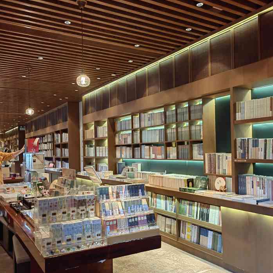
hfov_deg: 51.1
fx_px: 286
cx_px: 137
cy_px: 151
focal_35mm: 32
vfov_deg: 51.0
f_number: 1.8
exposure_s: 1/100
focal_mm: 5.54
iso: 200
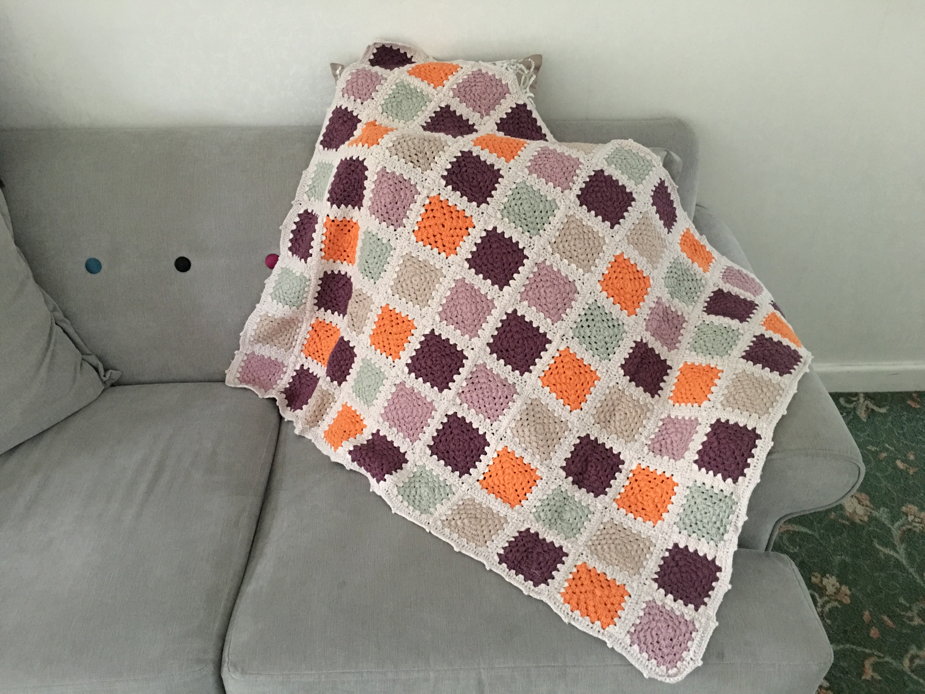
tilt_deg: -37.9
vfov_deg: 48.2
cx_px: 462
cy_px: 347
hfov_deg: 61.7
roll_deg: -1.0
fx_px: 775
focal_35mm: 29
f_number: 2.2
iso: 160
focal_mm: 4.15
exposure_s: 1/8
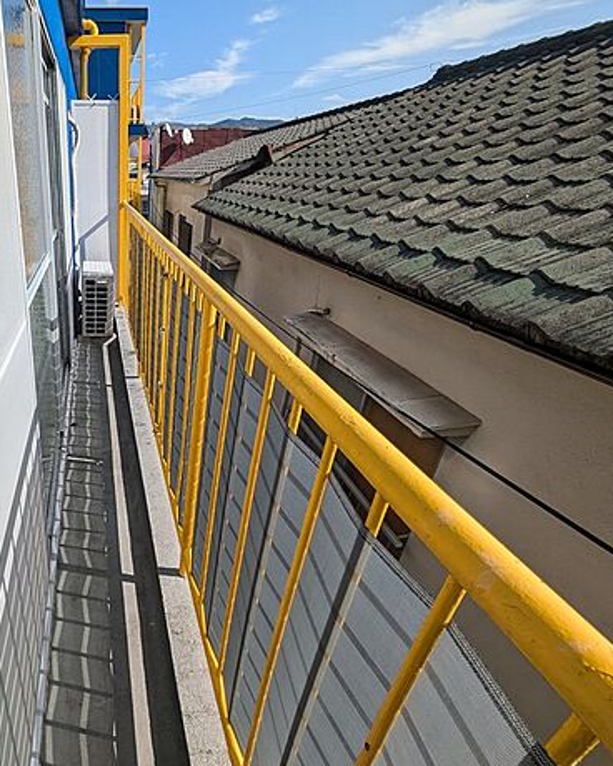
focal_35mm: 19
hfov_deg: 63.4
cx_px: 105
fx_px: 431
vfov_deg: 83.3
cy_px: 370
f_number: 2.2
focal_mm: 1.83
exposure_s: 1/1923
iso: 50
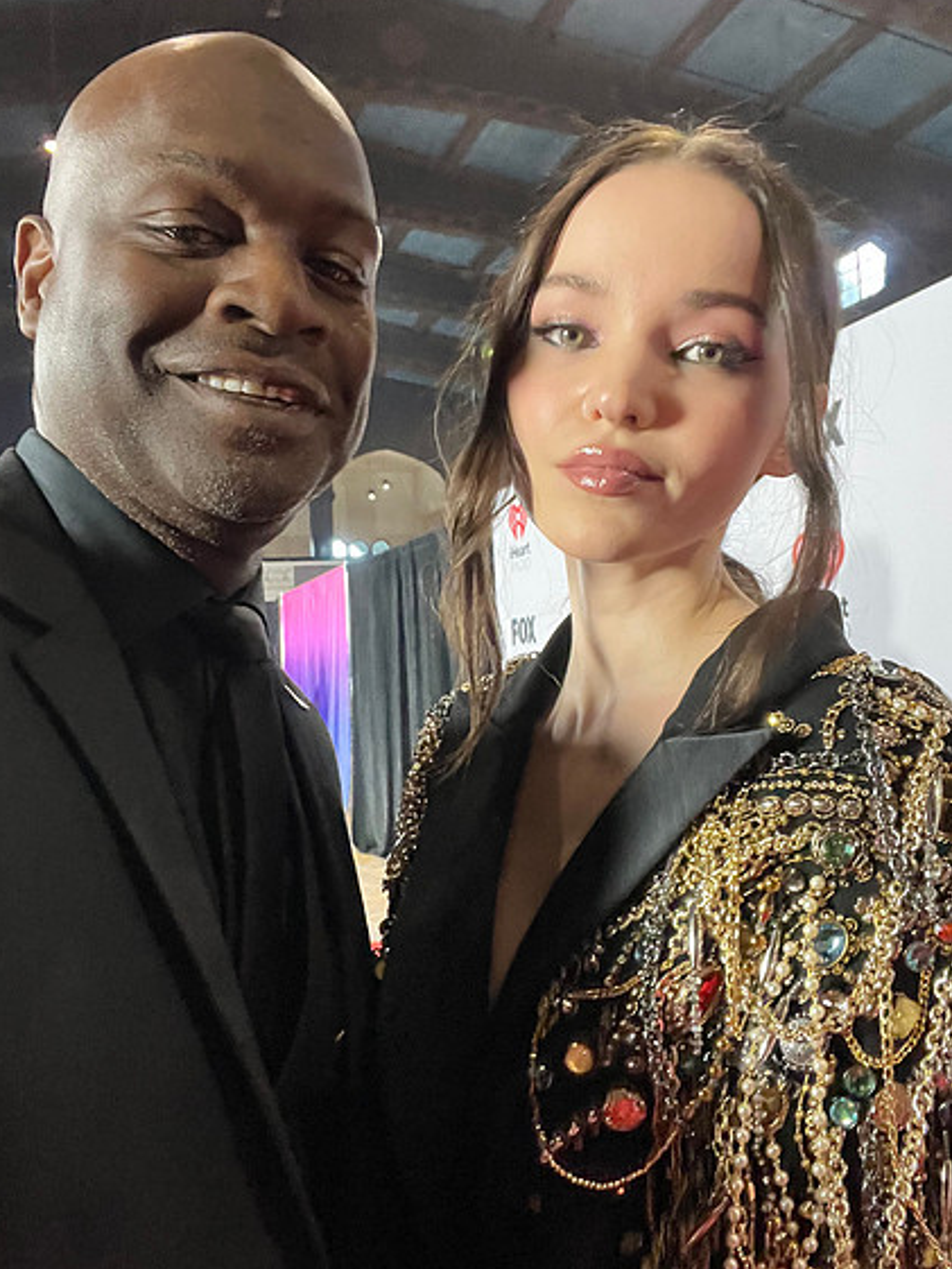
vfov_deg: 58.3
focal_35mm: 31
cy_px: 622
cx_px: 462
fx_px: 1136
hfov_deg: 45.5
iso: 400
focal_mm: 2.71
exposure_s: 1/40
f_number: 2.2
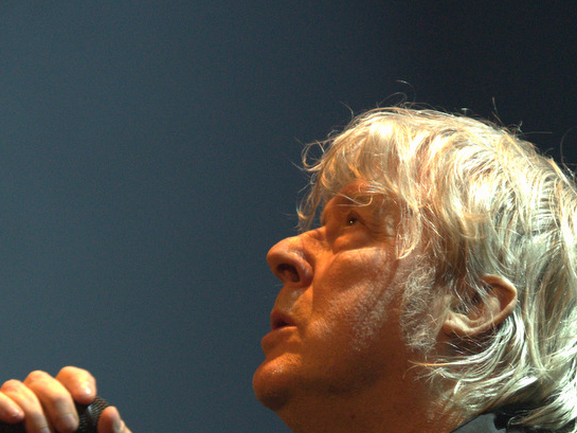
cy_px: 254
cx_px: 331
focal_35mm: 286
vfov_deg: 5.2
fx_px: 4768
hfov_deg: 6.9
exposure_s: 1/400
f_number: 2.8
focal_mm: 150
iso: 3200
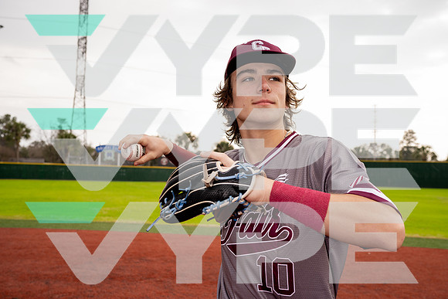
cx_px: 224
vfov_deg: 37.9
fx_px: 436
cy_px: 150
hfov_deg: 54.4
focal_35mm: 35
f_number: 5
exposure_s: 1/250
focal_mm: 35
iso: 200
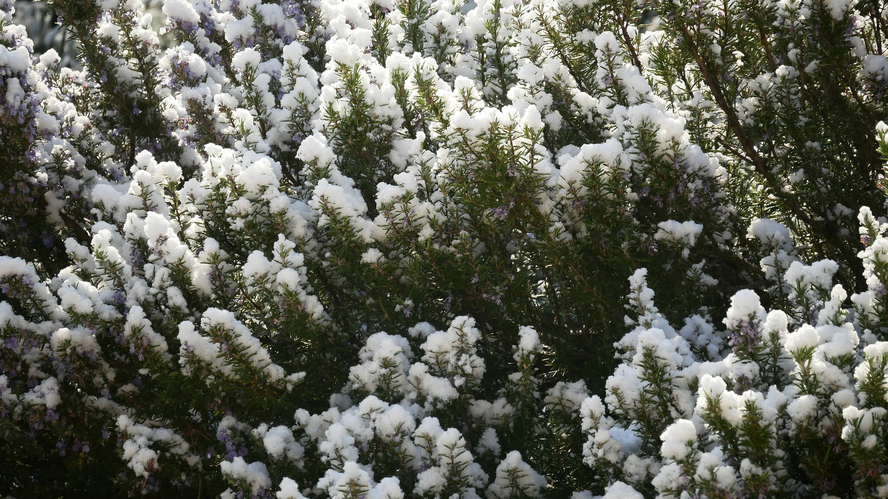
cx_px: 443
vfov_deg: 3.7
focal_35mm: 328
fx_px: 7724
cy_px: 208
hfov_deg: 6.6
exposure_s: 1/320
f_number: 5.6
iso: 640
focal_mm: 150
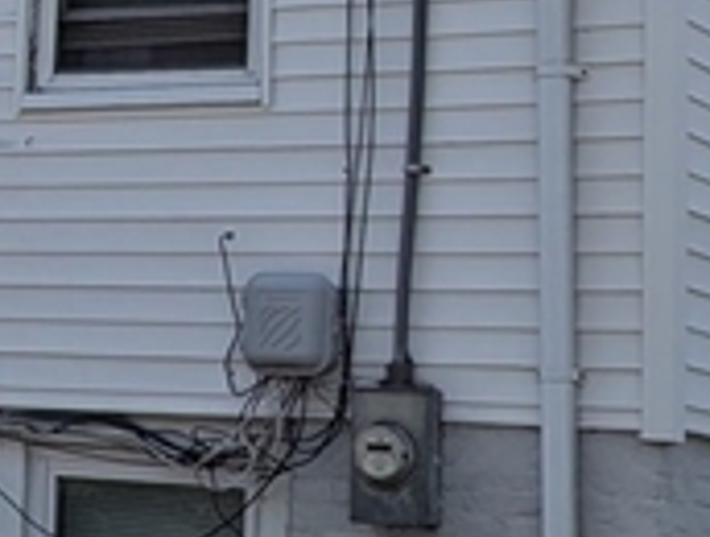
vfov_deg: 10.4
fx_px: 2921
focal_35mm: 142
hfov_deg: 12.9
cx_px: -462
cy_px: -45
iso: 21
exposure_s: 1/2833
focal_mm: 6.9
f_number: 1.68
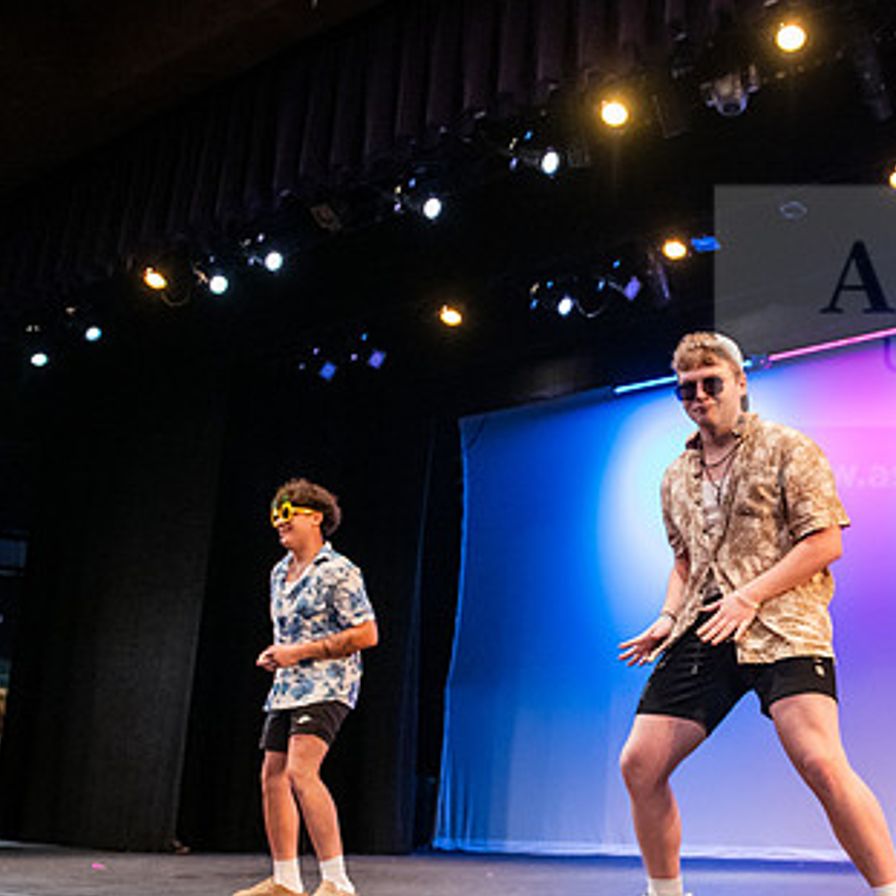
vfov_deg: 43.7
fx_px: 1113
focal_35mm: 38
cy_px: 534
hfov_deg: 43.0
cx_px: 628
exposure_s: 1/320
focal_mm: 24
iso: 4000
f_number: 3.2
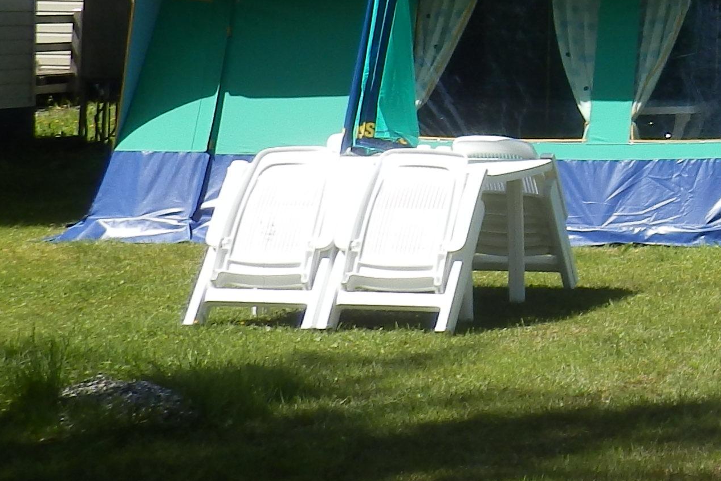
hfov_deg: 14.4
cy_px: -33
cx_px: 1294
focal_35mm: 125
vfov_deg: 10.8
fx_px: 2503
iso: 80
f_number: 3.7
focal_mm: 5.9
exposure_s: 1/640
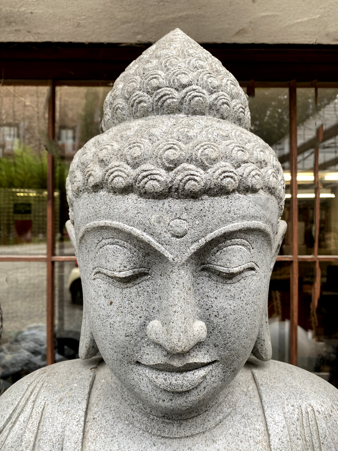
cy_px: 226
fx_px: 338
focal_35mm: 26
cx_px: 169
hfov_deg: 53.1
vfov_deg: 67.3
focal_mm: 4.25
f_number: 1.8
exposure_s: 1/103
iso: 32
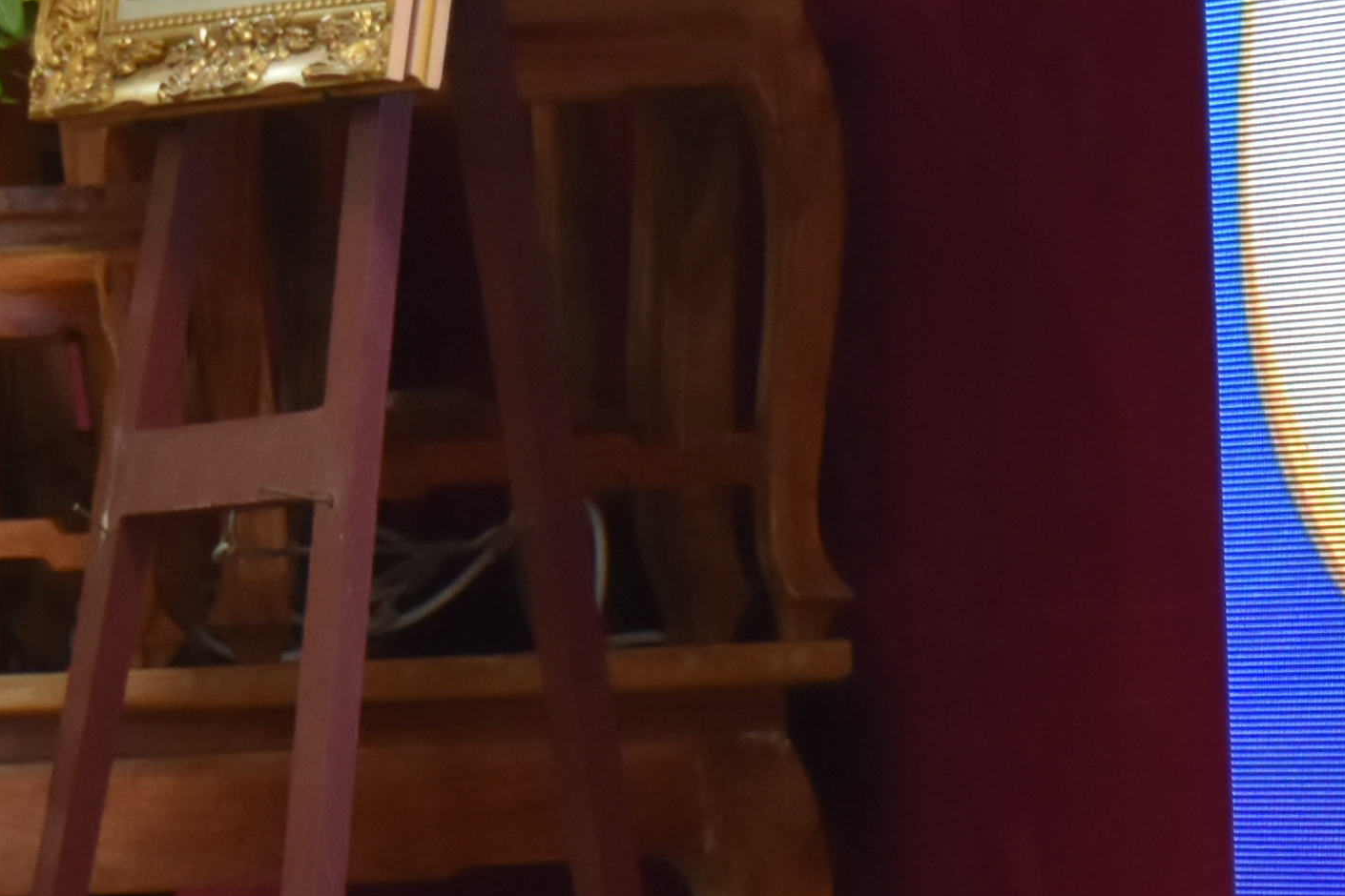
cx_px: -636
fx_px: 14308
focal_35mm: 383
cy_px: 274
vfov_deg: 3.6
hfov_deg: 5.3
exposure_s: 1/60
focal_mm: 60
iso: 800
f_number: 5
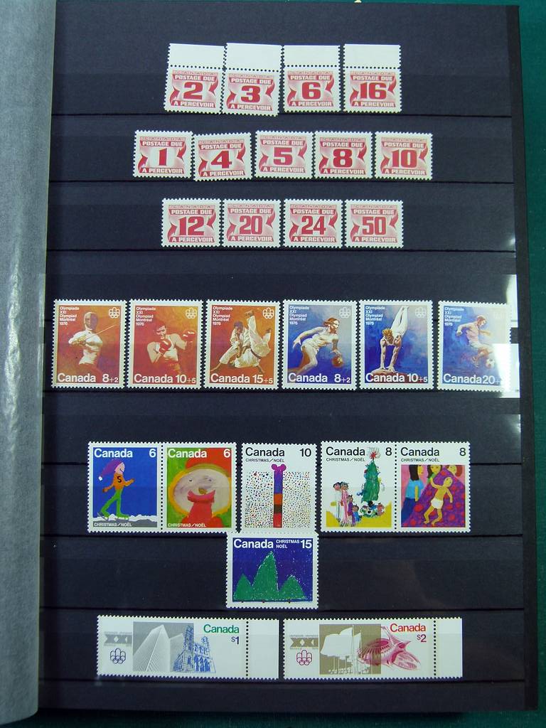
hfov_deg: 40.7
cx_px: 273
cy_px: 364
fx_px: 736
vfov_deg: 52.6
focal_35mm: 35
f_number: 3.1
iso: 100
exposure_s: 1/80
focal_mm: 6.3
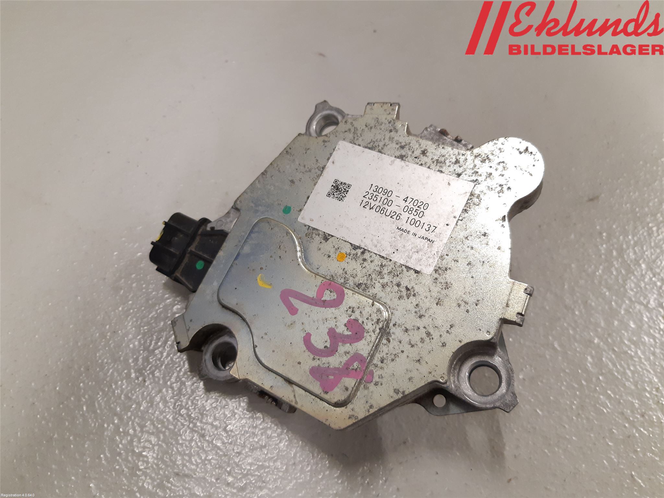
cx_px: 332
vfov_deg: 53.1
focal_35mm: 26
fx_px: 499
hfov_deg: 67.3
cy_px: 249
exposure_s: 1/50
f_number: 1.7
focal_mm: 3.93
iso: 160
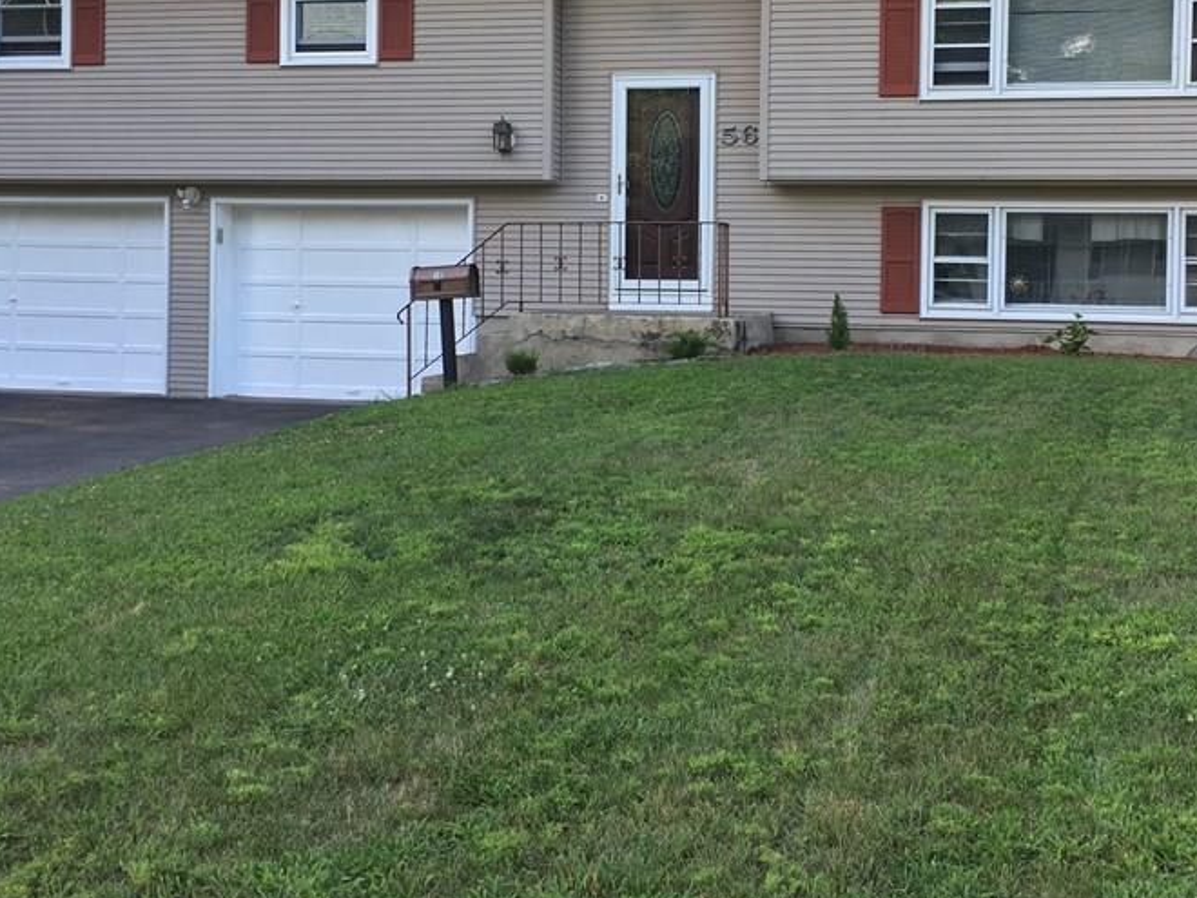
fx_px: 1556
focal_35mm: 45
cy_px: 312
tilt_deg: +1.4
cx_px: 716
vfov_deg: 32.0
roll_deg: -0.3
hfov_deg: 41.9
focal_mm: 4.15
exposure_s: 1/120
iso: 25
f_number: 2.2
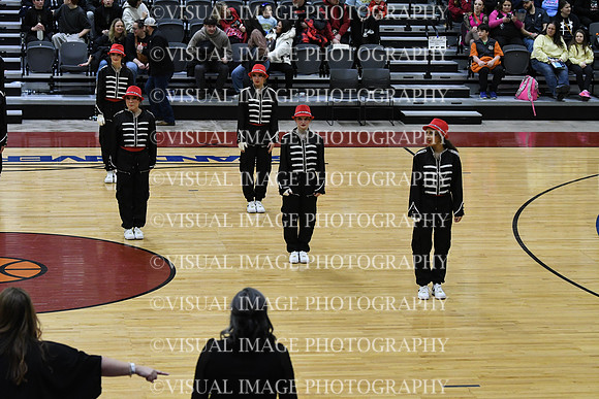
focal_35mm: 108
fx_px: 1797
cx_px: 300
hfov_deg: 18.9
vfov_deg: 12.7
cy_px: 200
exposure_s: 1/400
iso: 3200
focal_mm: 72
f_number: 3.5
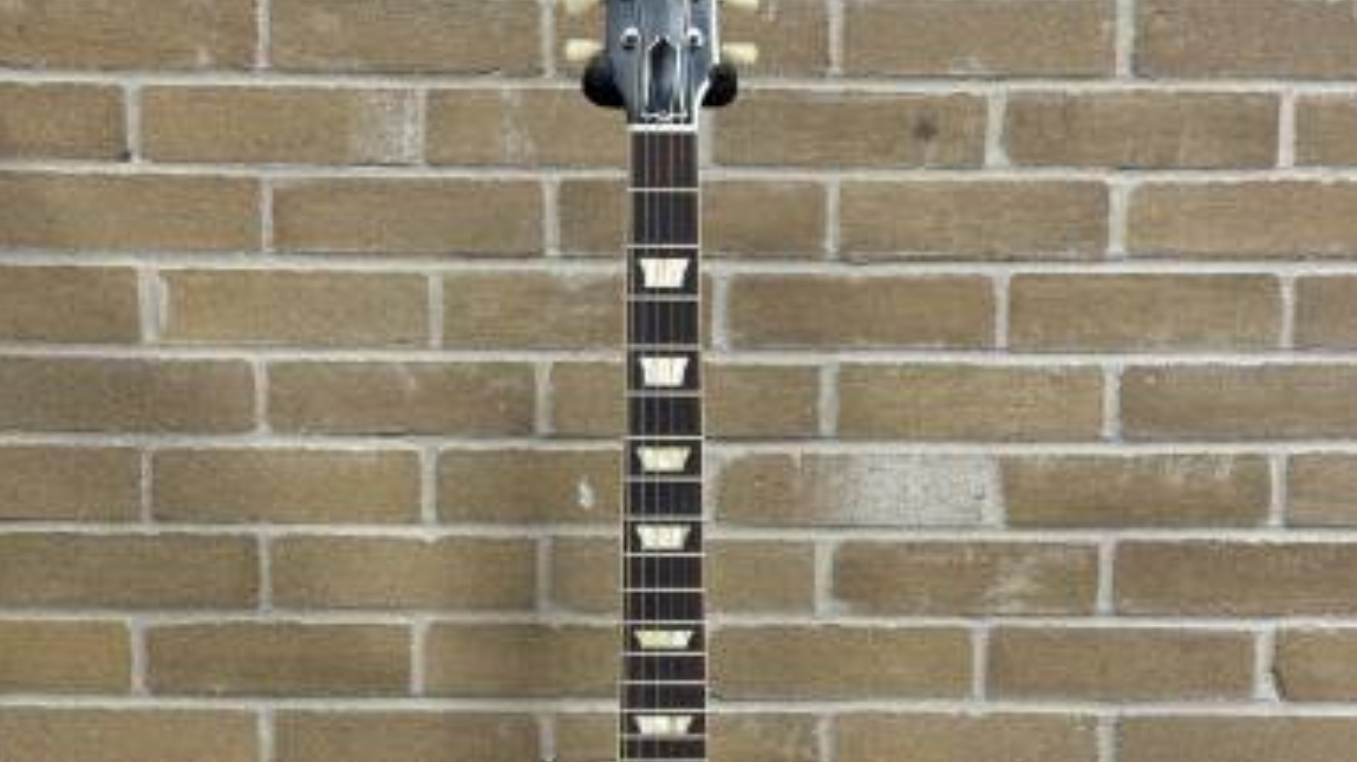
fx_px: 2553
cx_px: 680
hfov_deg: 29.8
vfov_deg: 16.7
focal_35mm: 71
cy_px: 688
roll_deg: +0.4
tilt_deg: -5.4
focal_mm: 6.76
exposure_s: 1/40
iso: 250
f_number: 1.78
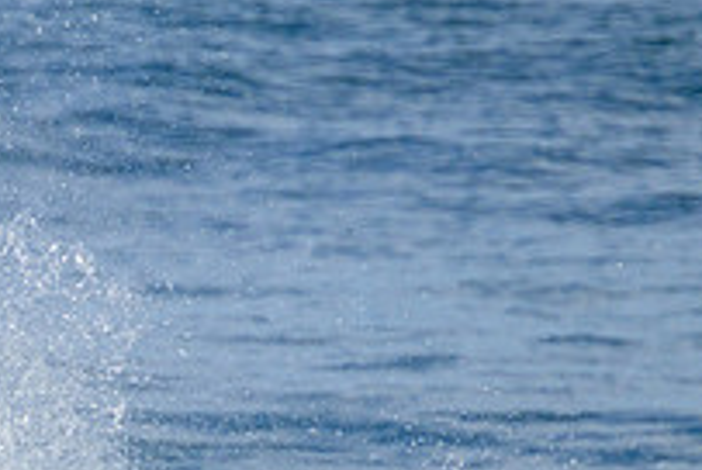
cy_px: 572
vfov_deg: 0.6
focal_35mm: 2282
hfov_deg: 0.9
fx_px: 44563
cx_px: -235
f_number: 11
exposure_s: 1/2000
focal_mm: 800
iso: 640
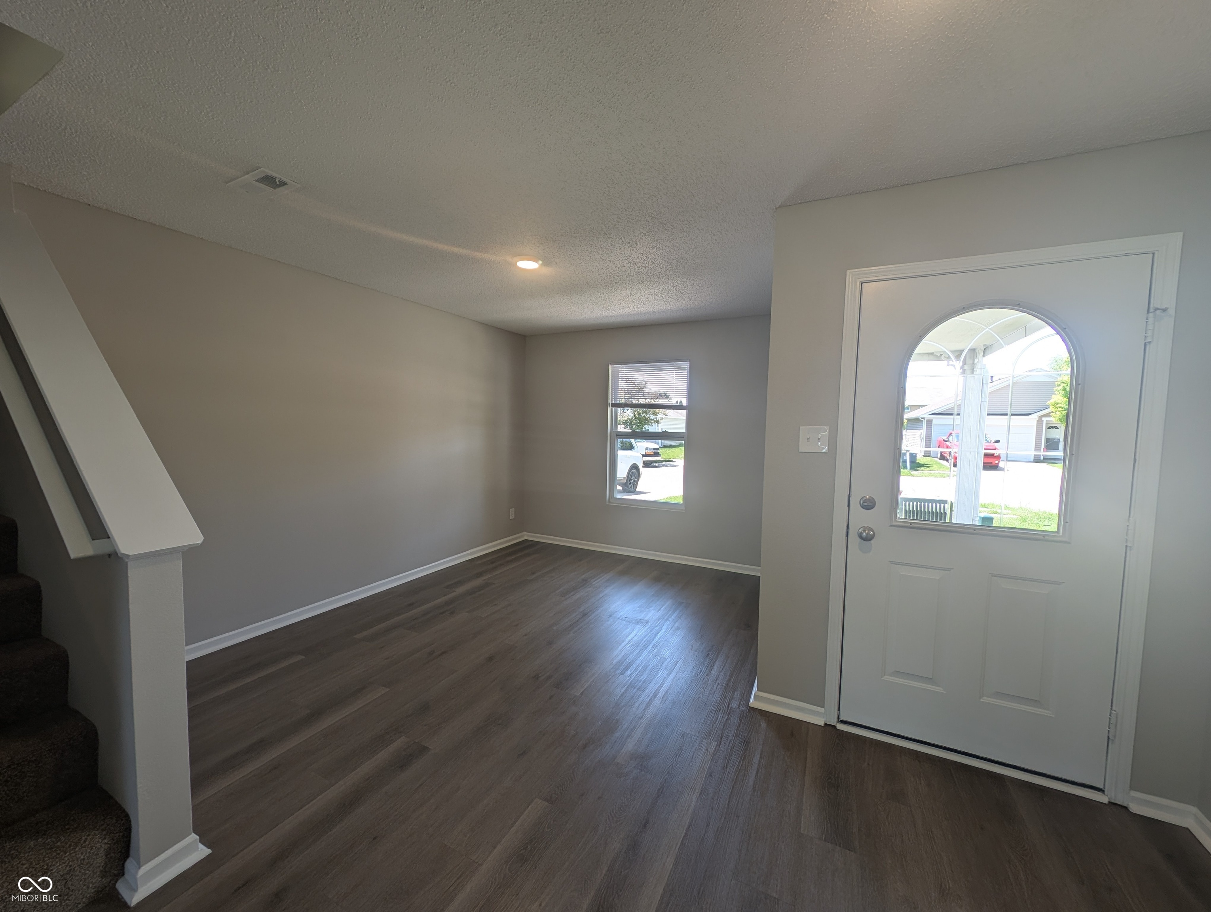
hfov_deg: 110.5
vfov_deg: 94.6
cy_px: 456
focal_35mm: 12
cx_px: 606
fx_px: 420
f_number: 1.95
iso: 47
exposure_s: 1/166
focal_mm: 2.23
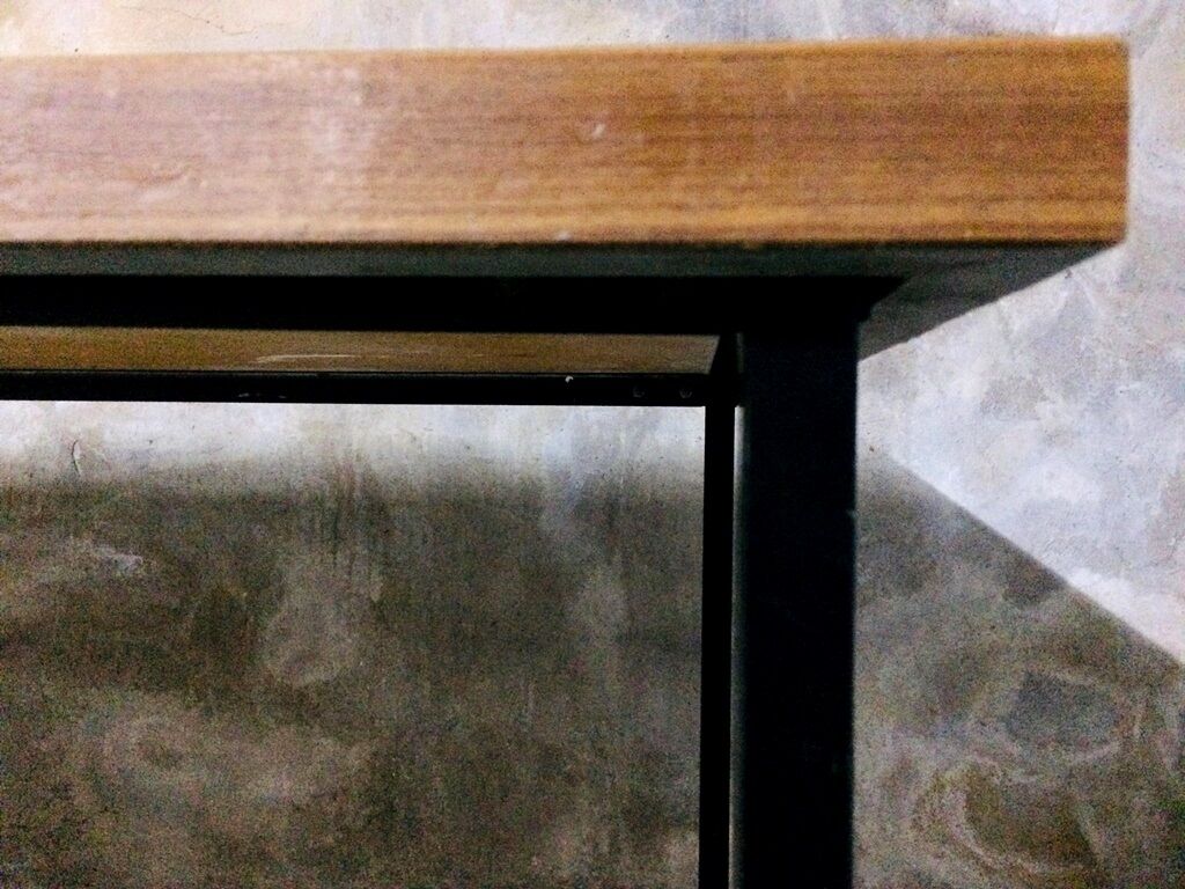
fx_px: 993
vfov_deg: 48.2
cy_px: 444
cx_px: 592
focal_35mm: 29
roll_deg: -0.9
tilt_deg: +0.0
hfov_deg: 61.7
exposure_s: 1/17
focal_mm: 4.15
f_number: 2.2
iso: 1000
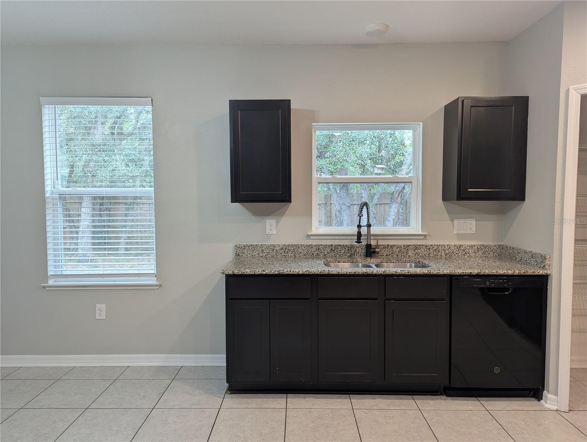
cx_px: 294
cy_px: 221
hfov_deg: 71.5
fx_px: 408
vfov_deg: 56.9
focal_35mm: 24
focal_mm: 6.81
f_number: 1.85
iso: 43
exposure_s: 1/24
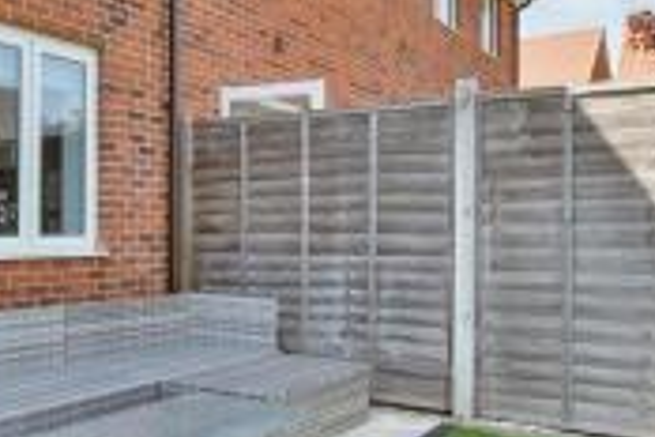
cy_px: 224
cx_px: 72
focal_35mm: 41
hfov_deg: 43.5
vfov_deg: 32.6
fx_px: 746
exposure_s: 1/50
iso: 160
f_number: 8
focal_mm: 10
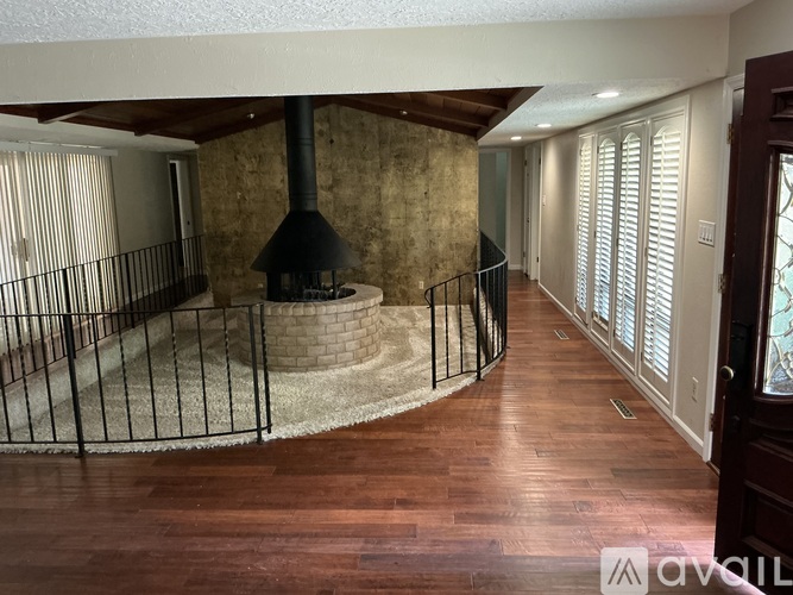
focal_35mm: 28
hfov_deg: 63.5
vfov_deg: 49.7
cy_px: 298
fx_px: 641
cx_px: 396
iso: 250
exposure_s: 1/40
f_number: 1.8
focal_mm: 3
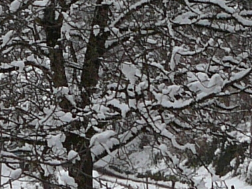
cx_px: -16
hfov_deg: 10.4
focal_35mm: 189
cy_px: 43
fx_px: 1375
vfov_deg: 7.8
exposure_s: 1/40
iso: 100
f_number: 2.8
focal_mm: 5.2
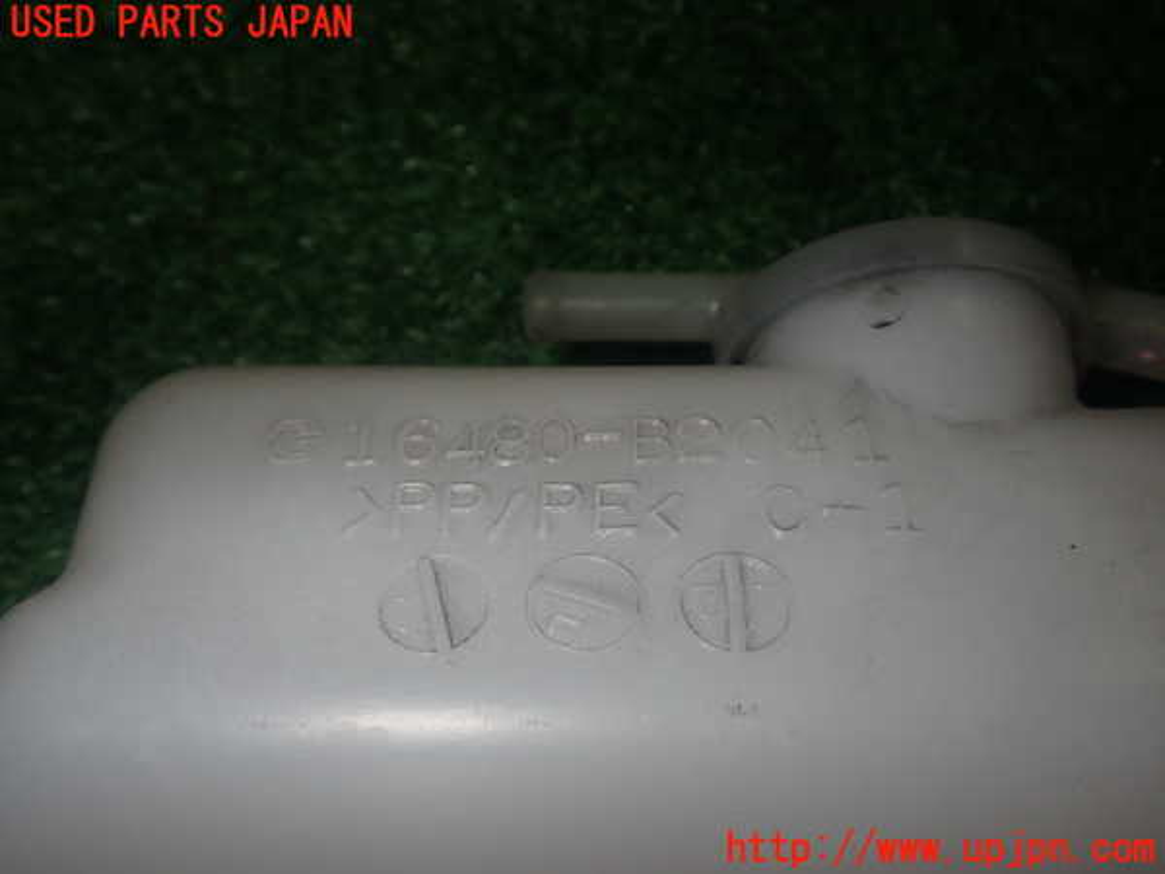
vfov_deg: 39.7
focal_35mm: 36
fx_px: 1212
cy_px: 437
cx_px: 582
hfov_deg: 51.4
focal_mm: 6.37
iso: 200
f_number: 7.1
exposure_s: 1/40
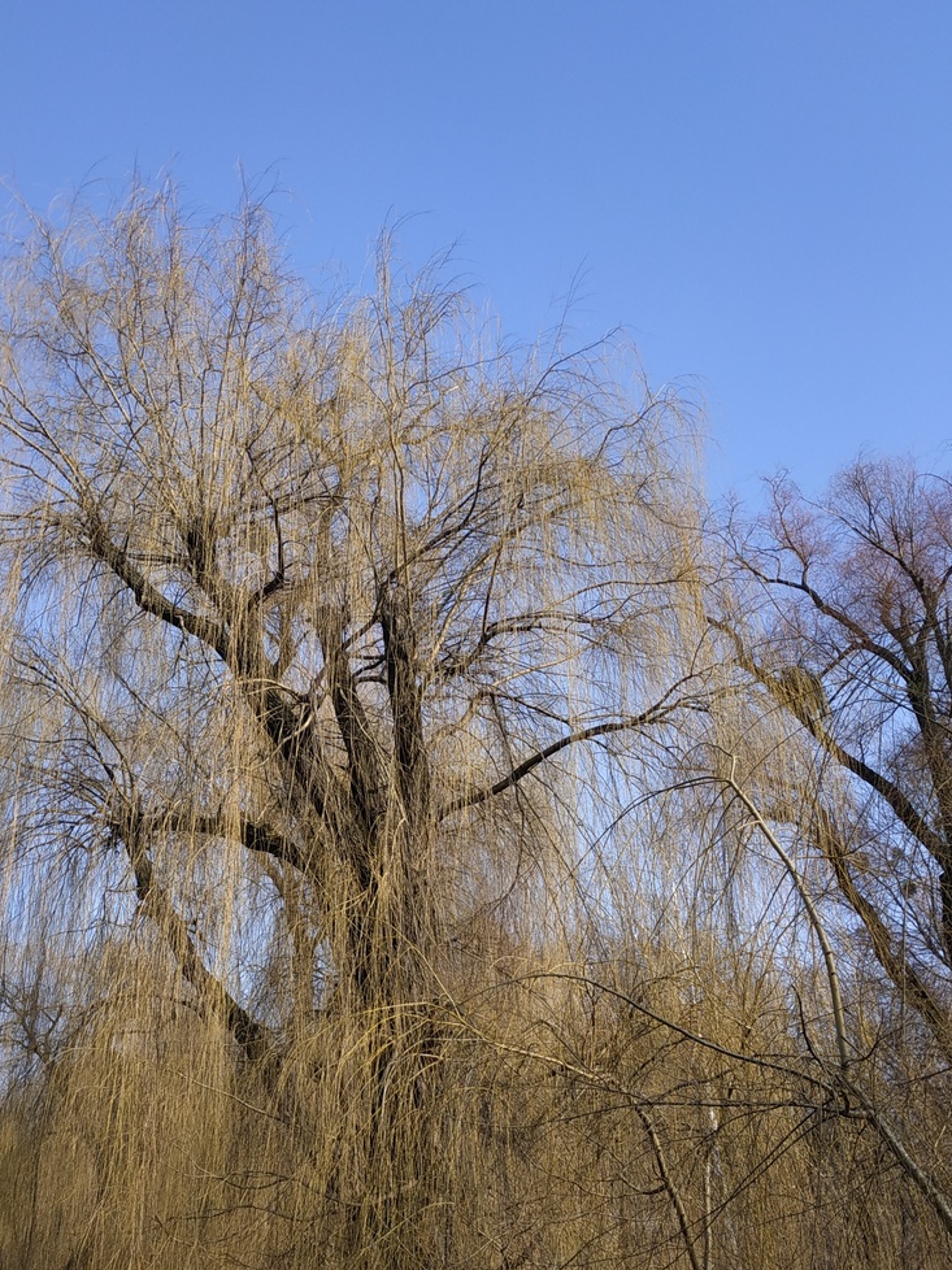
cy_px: 907
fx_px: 1321
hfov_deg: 39.3
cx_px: 347
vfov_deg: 49.9
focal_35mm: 36
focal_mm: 3.94
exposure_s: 1/984
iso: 100
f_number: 1.9
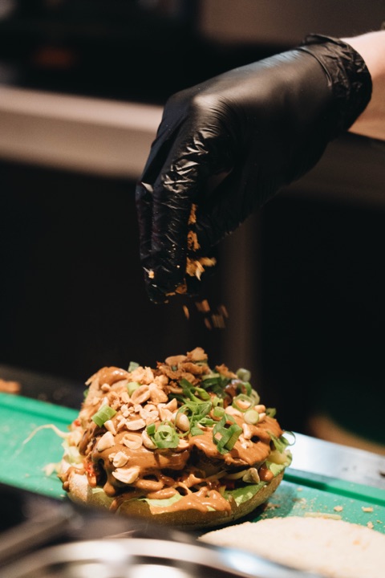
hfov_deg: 13.0
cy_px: 289
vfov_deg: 19.5
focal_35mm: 105
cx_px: 192
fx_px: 1684
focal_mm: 105
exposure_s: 1/125
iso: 5000
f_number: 4
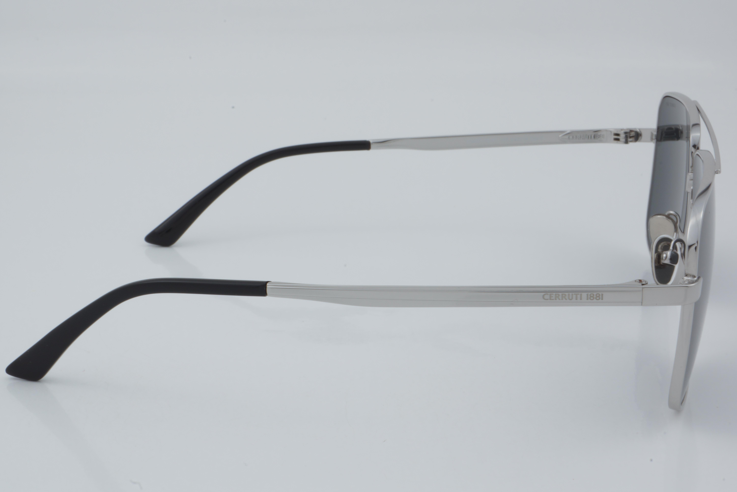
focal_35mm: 75
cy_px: 246
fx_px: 1535
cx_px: 368
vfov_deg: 18.2
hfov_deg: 27.0
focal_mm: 50
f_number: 32
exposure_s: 1/3
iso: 100
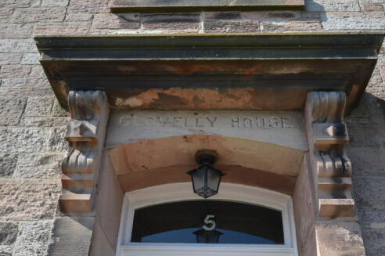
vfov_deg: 33.3
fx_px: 427
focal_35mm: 40
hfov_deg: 48.5
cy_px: 137
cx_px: 194
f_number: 6.3
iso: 100
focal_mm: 20
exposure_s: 1/160
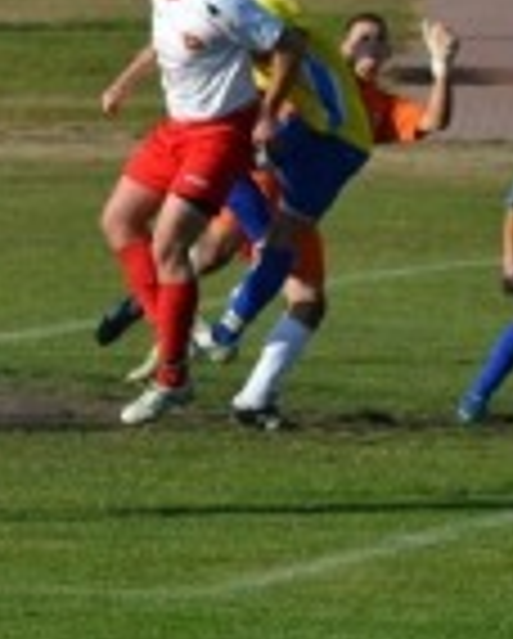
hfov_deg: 2.3
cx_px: 346
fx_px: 12644
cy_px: -22
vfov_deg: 2.9
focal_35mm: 668
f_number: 6.3
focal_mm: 135
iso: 400
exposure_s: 1/1600
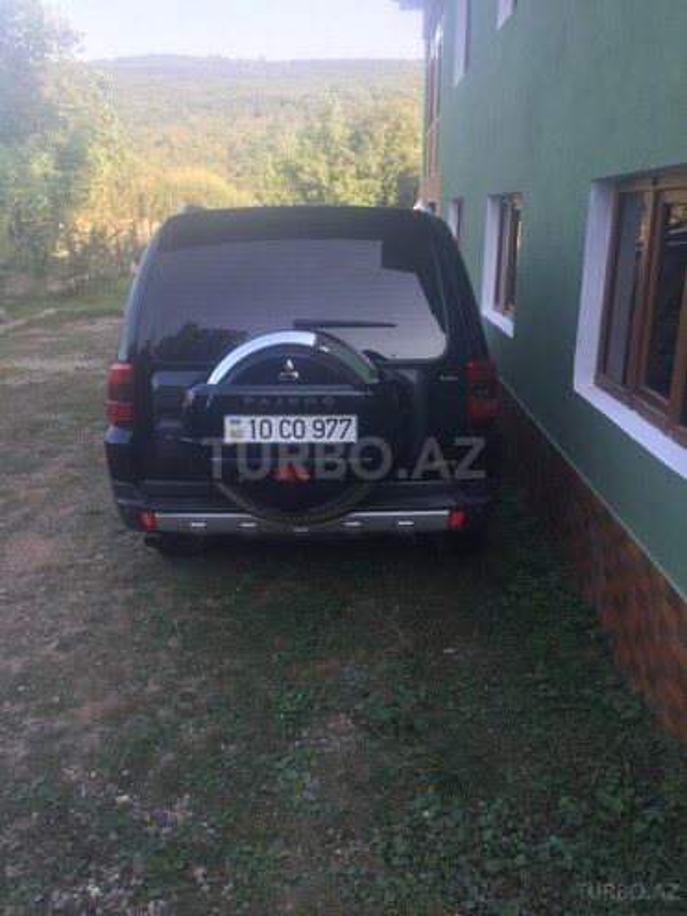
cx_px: 344
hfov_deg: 48.2
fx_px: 767
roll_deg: -0.1
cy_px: 458
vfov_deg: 61.7
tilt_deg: -16.9
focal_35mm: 29
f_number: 2.2
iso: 32
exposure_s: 1/126
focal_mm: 4.15
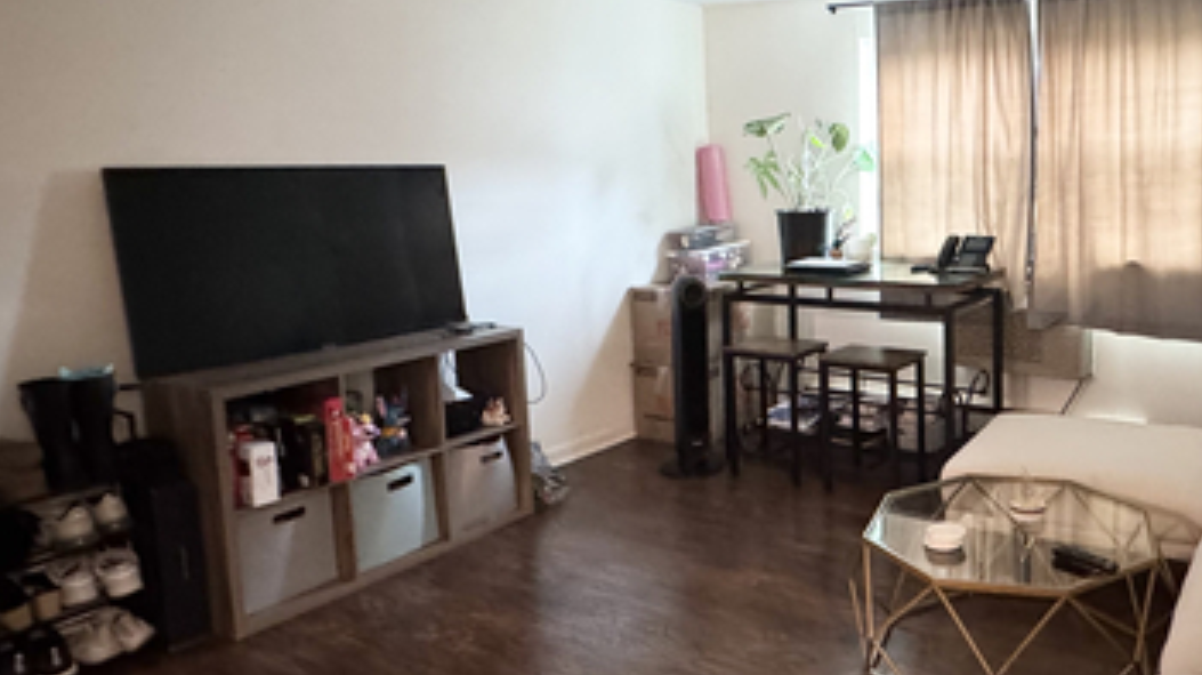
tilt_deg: -8.7
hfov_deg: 62.4
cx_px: 899
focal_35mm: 29
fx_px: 924
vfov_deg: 40.0
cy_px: 281
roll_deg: +0.4
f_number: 2.2
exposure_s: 1/40
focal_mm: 2.22
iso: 1000
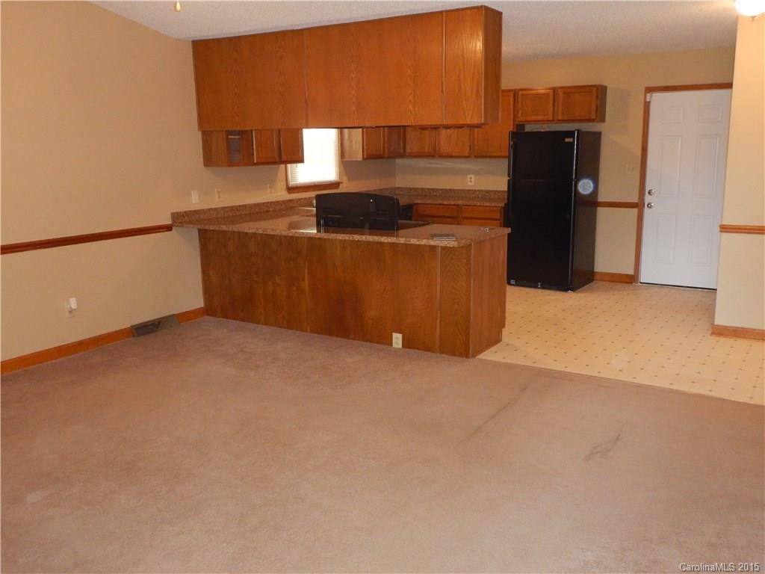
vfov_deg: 45.4
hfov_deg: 58.4
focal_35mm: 31
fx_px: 685
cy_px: 287
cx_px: 382
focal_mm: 5.6
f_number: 4.2
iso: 560
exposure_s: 1/30
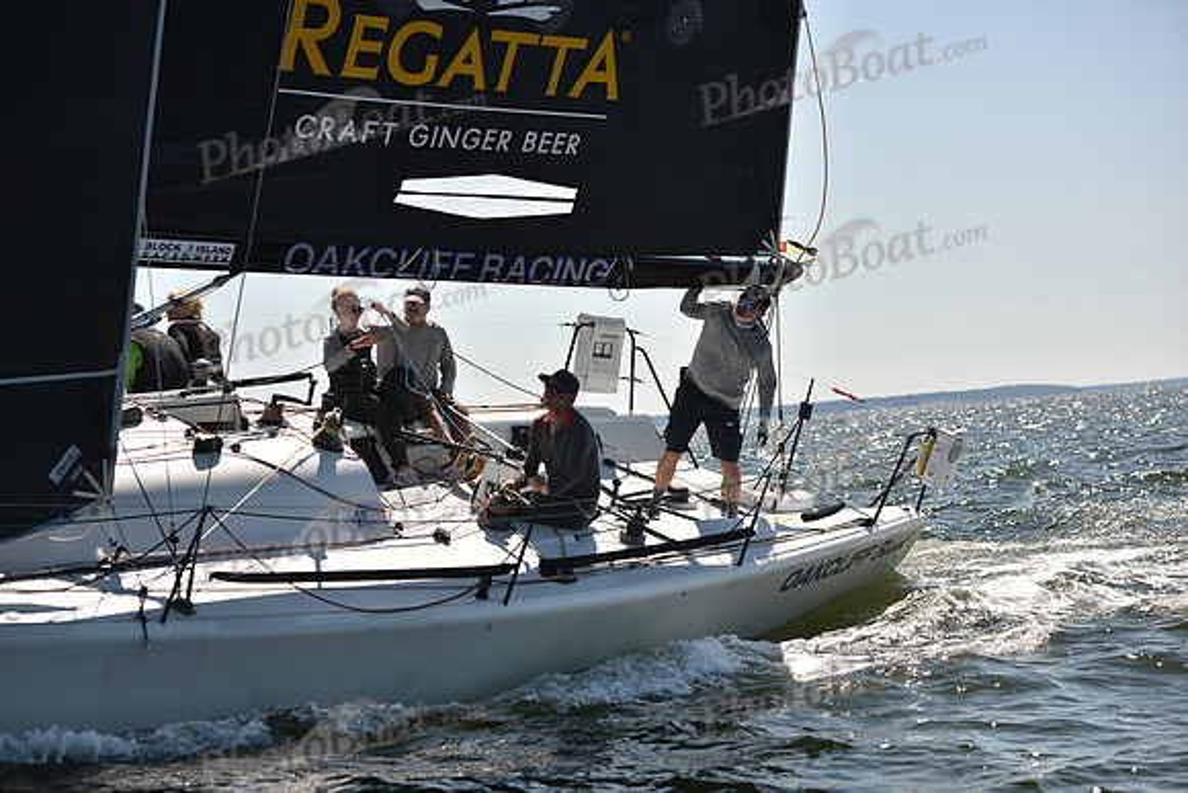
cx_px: 594
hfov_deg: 25.4
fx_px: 2640
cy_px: 396
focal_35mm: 80
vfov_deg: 17.1
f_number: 5
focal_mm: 80
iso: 250
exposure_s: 1/800
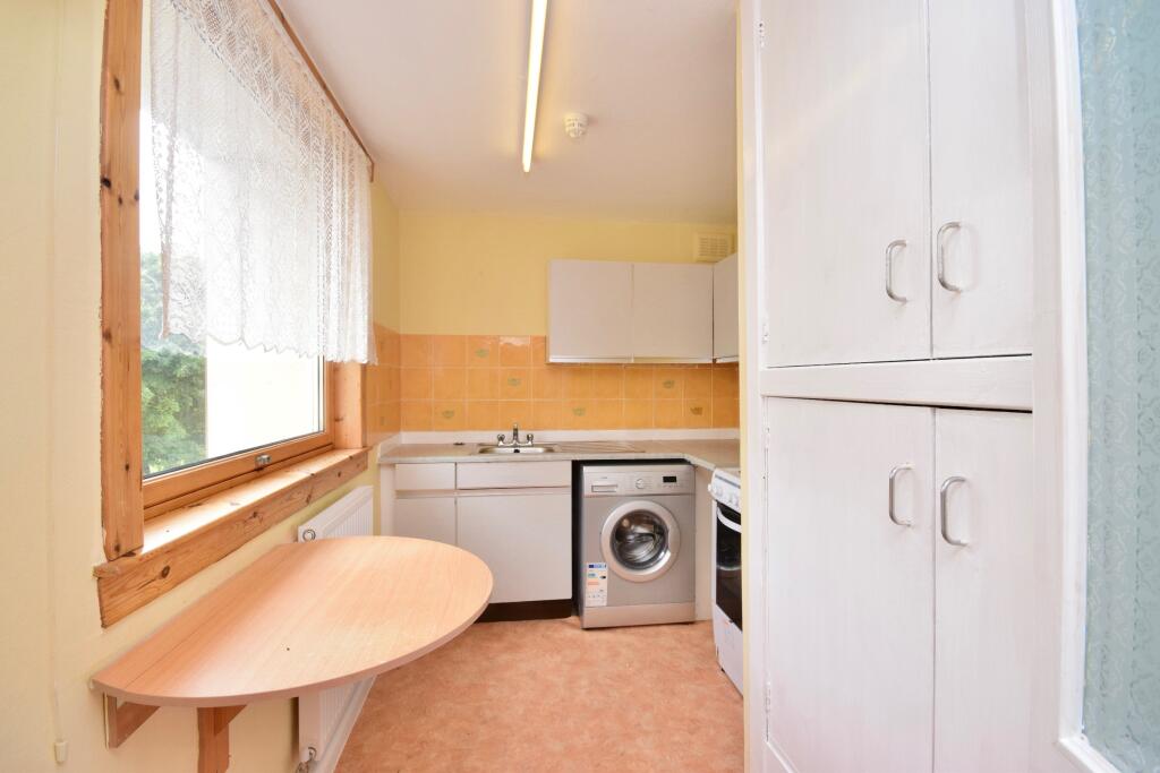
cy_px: 386
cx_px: 580
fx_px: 483
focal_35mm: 15
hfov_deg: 100.4
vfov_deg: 77.3
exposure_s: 1/100
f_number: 10
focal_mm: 10
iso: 800
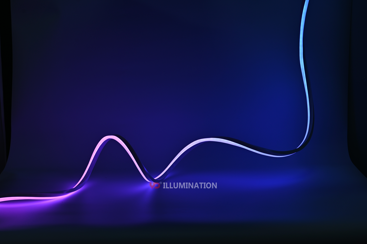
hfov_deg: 39.6
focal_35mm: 50
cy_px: 122
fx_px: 509
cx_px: 184
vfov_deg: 27.0
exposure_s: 1/50
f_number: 7.1
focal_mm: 50
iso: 125
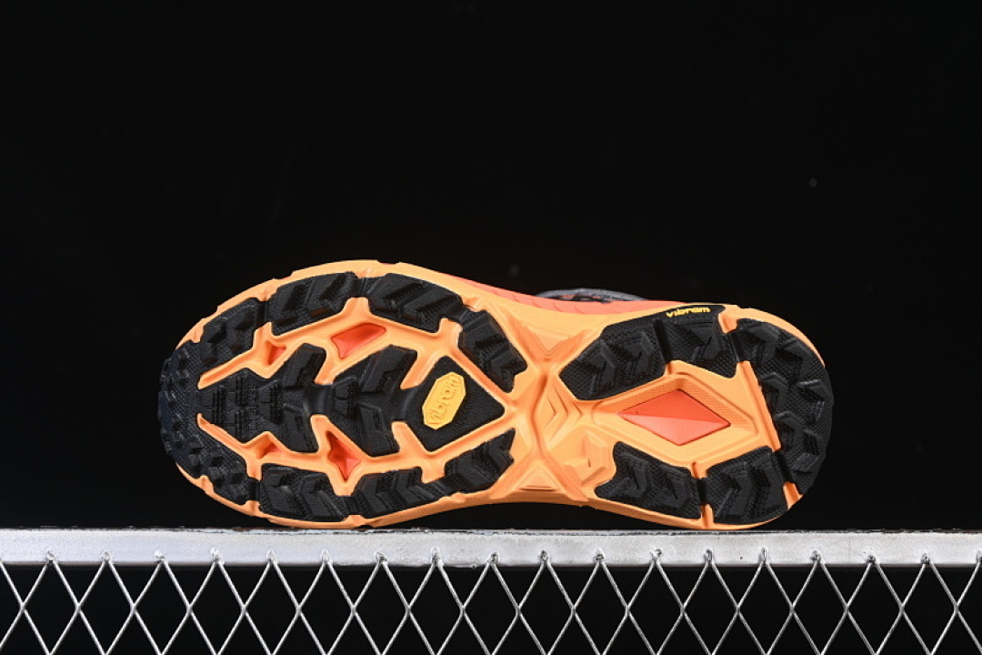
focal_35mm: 75
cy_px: 328
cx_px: 491
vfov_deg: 18.2
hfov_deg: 27.0
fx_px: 2046
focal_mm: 50
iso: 160
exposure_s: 1/60
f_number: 6.3
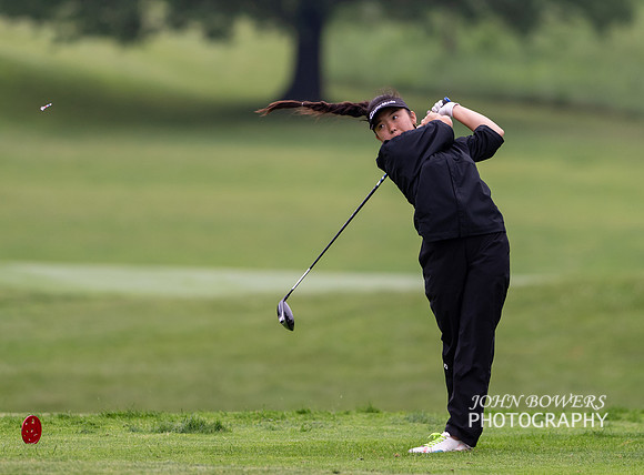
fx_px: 10755
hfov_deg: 3.4
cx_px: 369
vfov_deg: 2.5
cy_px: 47
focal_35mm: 581
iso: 560
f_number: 2.8
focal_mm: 300
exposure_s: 1/2000
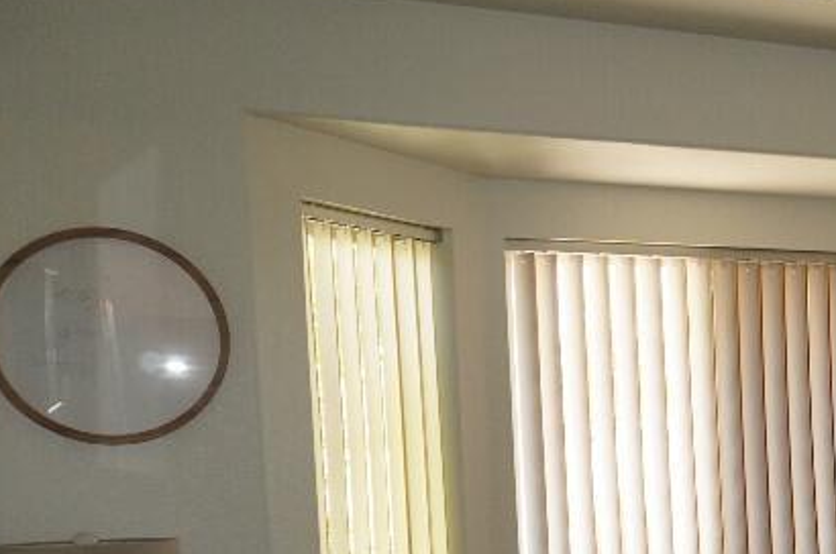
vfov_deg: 21.8
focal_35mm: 60
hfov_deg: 29.1
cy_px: 537
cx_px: 991
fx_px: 1391
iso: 1250
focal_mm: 16
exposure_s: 1/160
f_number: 4
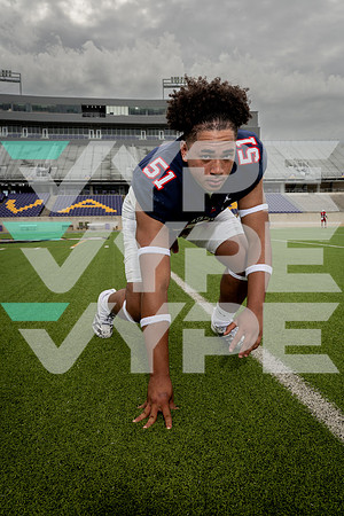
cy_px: 258
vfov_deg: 67.4
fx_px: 387
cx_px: 172
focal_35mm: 27
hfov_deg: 47.9
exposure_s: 1/250
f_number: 8
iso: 100
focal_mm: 27
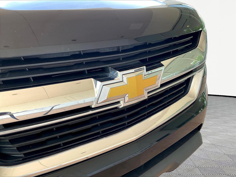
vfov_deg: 48.2
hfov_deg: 61.7
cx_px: 118
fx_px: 198
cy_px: 88
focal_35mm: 29
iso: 32
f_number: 1.8
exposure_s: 1/122
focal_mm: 3
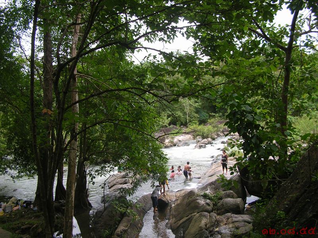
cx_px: 159
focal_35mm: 35
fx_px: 321
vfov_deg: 40.7
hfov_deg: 52.7
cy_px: 119
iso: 50
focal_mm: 5.8
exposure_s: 1/167
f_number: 2.8
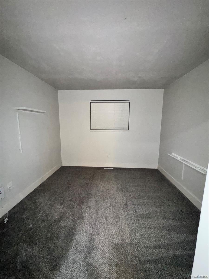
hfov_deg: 85.7
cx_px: 104
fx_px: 113
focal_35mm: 14
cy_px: 140
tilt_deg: -7.2
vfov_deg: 102.1
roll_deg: +0.1
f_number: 2.2
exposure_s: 1/30
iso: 640
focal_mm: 2.22
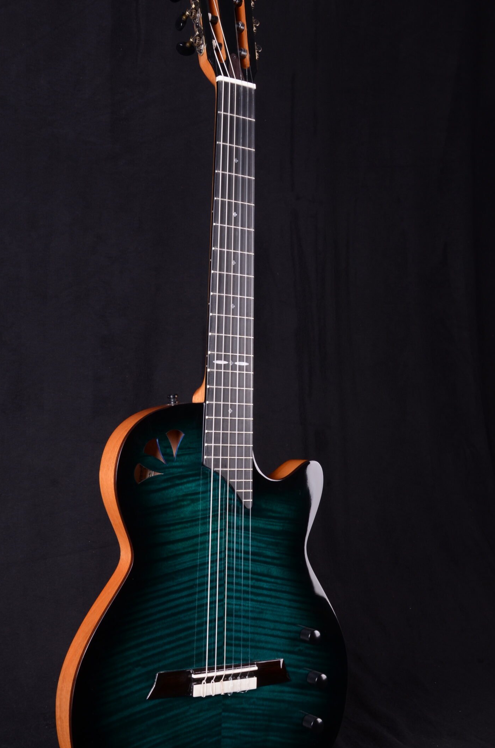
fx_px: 974
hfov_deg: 28.5
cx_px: 229
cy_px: 377
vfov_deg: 42.0
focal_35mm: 47
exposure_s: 1/200
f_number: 11
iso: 200
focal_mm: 26
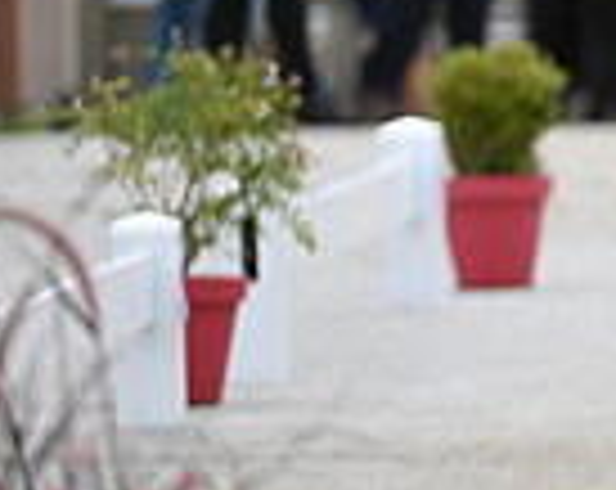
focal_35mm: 1314
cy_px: -25
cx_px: 1277
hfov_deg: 1.5
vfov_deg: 1.2
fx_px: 23905
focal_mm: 330
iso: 500
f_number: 5.6
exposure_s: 1/1600
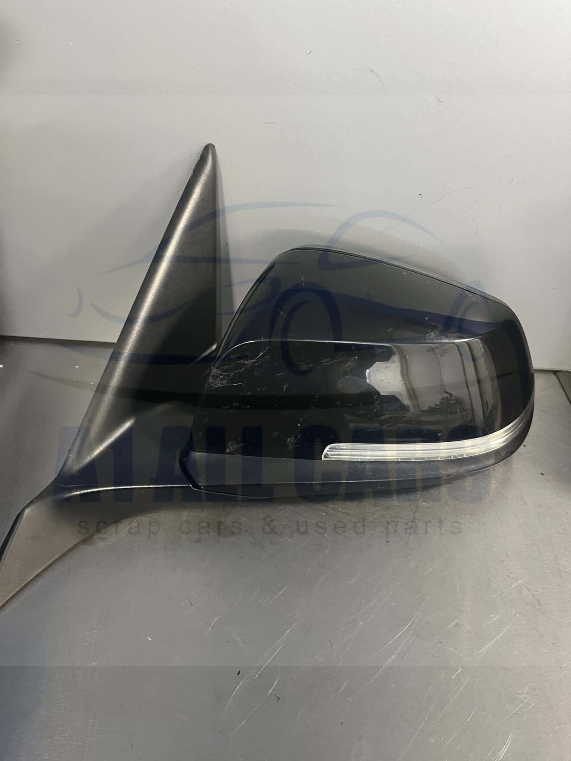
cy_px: 380
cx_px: 286
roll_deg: -0.9
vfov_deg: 67.3
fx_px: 572
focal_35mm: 26
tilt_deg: -37.3
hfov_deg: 53.1
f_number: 1.6
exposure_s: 1/50
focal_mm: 5.1
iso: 320
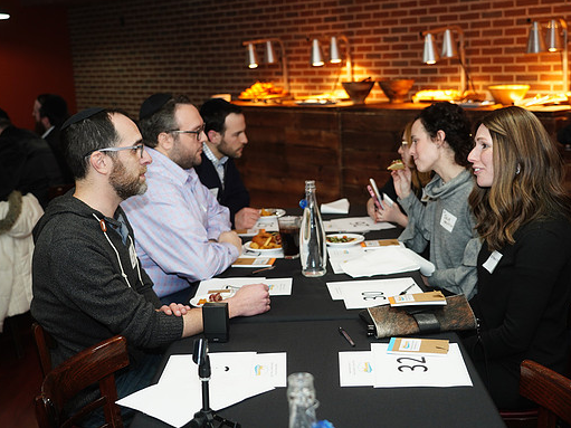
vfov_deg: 30.3
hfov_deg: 39.7
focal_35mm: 48
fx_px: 792
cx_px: 298
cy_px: 213
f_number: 4
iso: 1000
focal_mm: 44
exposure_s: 1/100
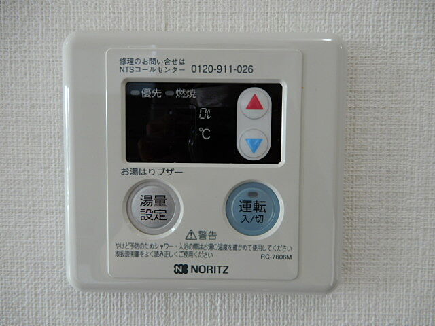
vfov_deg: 56.8
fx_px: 302
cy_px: 163
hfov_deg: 71.6
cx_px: 218
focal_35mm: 24
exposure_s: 1/30
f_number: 3.4
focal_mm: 4.3
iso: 110
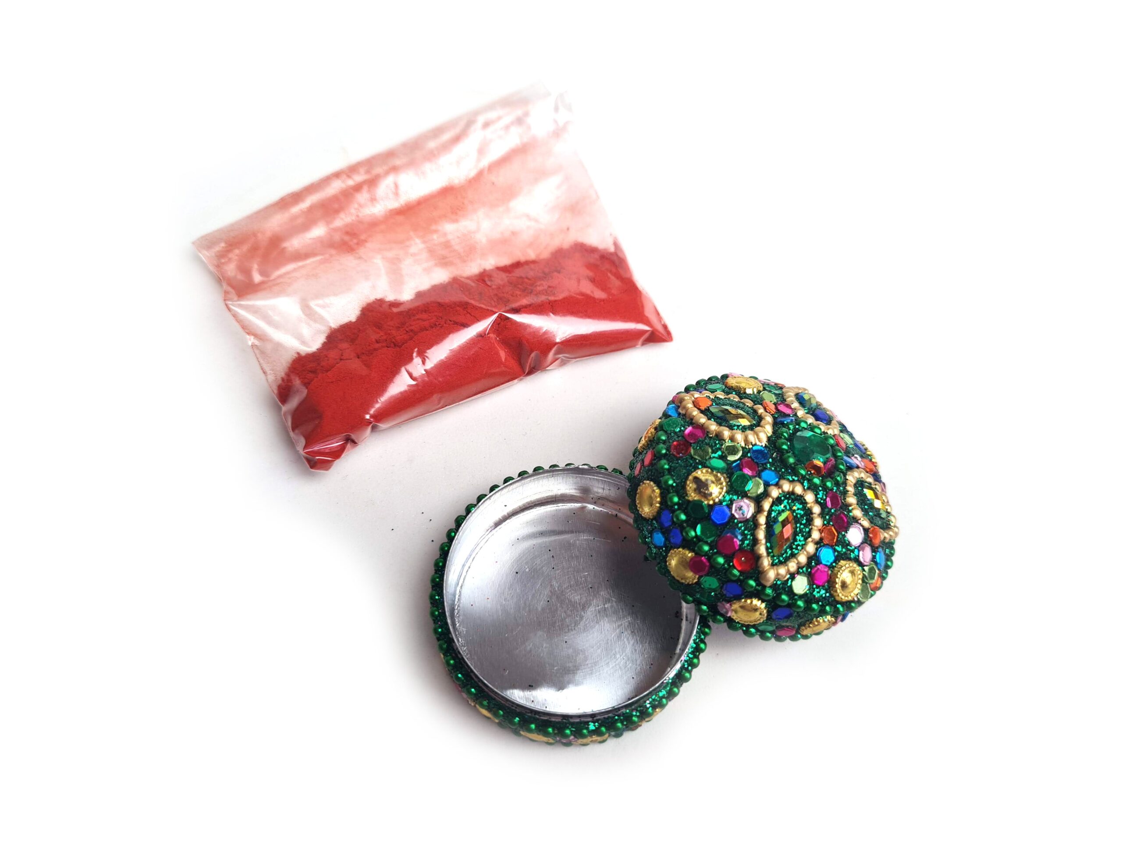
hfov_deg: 67.3
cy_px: 421
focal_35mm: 26
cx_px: 561
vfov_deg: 53.1
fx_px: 843
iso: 50
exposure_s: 1/120
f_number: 1.8
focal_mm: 5.4
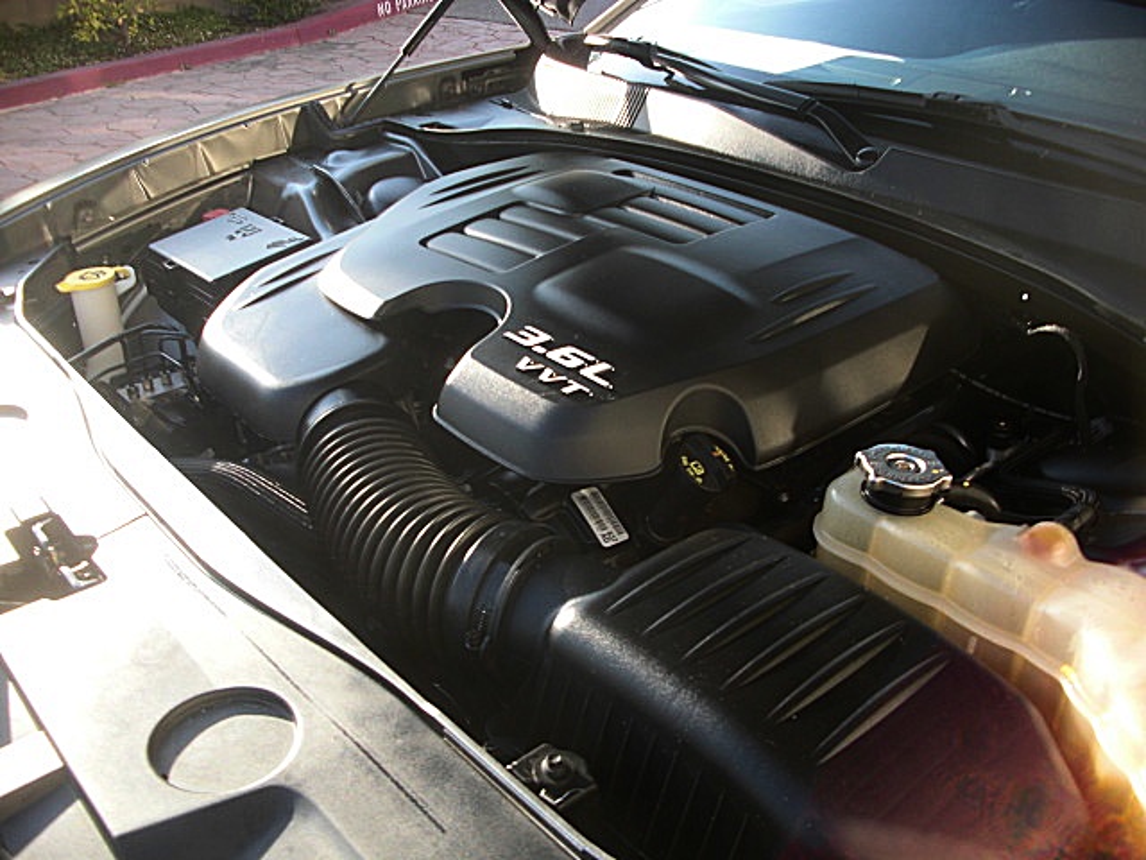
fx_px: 1192
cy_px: 430
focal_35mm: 36
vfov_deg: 39.7
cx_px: 573
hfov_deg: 51.4
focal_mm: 6.3
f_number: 2.8
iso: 50
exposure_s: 1/125
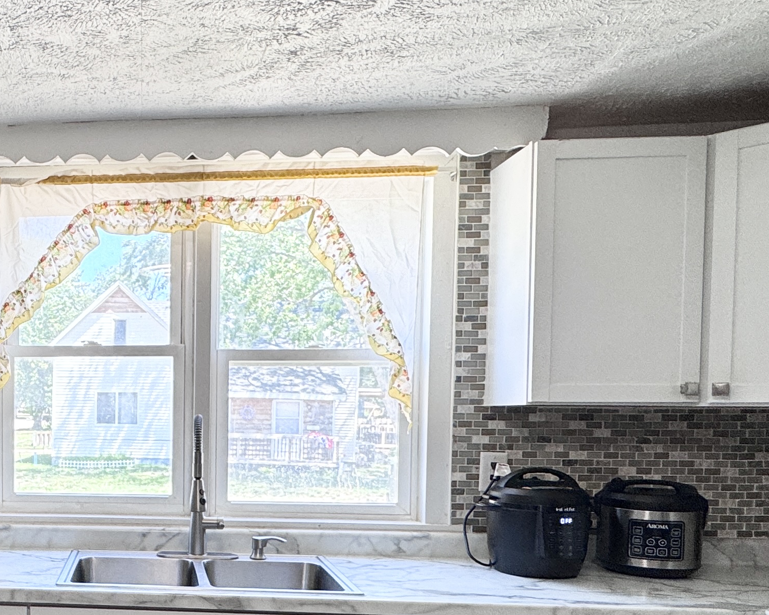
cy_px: 443
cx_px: 44
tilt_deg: -3.5
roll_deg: -0.6
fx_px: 842
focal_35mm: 37
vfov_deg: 39.3
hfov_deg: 43.7
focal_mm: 2.22
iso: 64
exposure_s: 1/120
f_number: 2.2
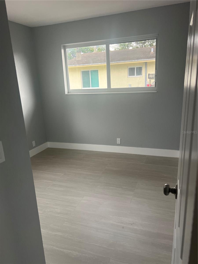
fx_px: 198
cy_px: 132
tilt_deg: -15.6
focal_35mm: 26
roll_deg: +1.9
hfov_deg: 53.1
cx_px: 99
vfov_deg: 67.3
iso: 100
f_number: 1.5
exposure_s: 1/121
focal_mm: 5.7
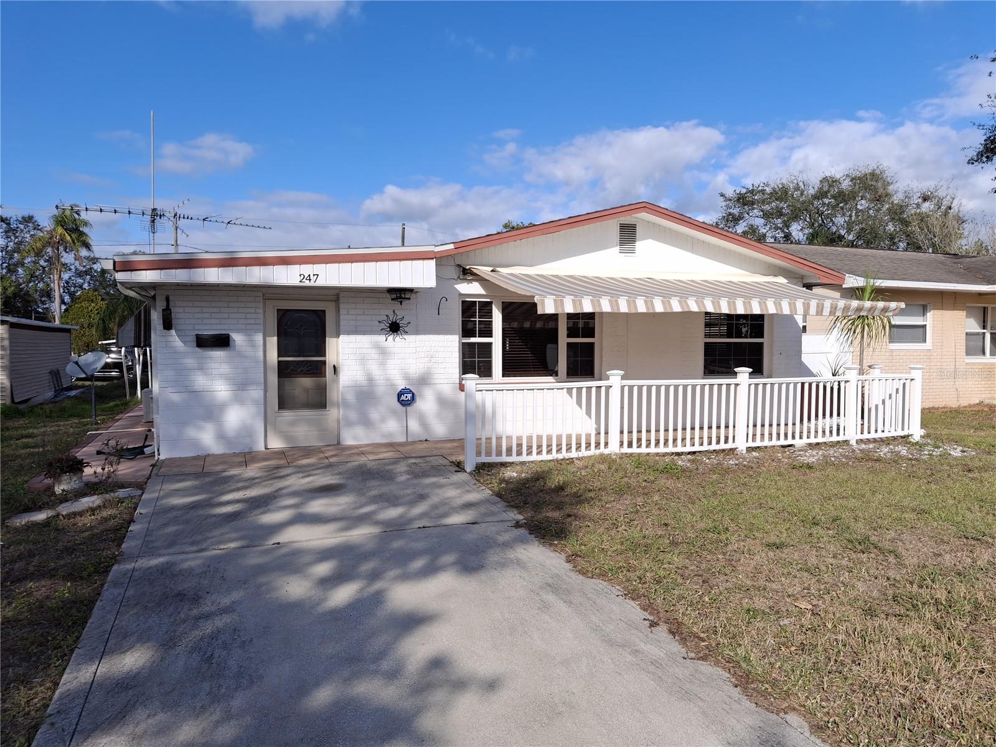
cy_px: 374
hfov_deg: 69.4
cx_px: 498
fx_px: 719
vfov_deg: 54.9
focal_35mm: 25
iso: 25
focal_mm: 4.69
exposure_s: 1/1488
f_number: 1.8
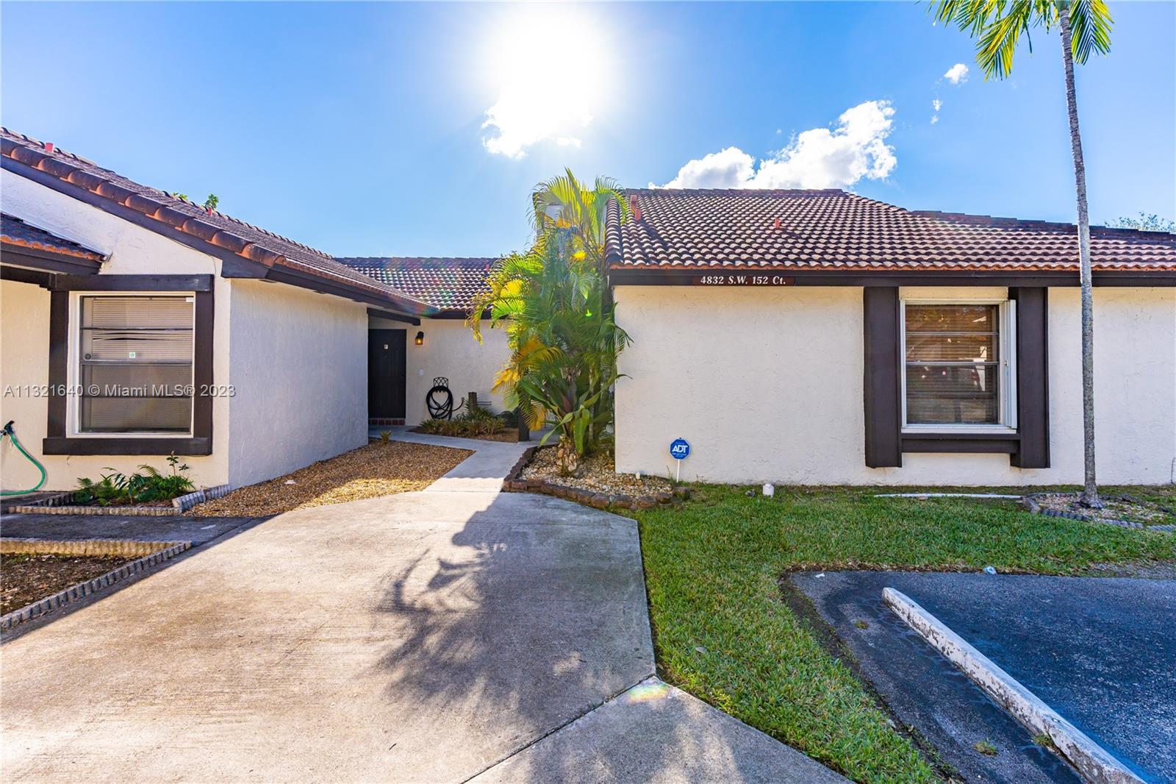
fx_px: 555
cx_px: 588
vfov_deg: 70.4
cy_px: 392
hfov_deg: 93.3
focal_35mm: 17
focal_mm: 17
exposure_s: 1/400
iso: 200
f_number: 8
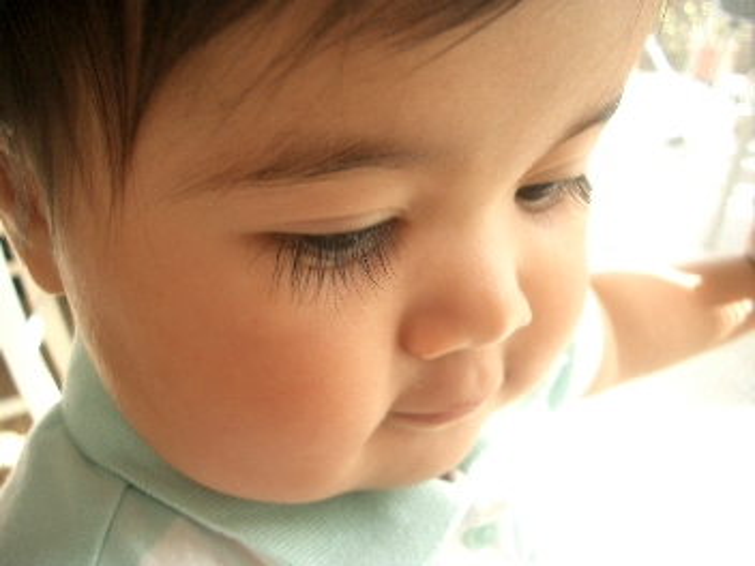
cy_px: 283
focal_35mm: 35
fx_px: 763
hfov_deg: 52.6
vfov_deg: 40.7
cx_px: 378
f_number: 2.6
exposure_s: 1/60
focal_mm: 5.8
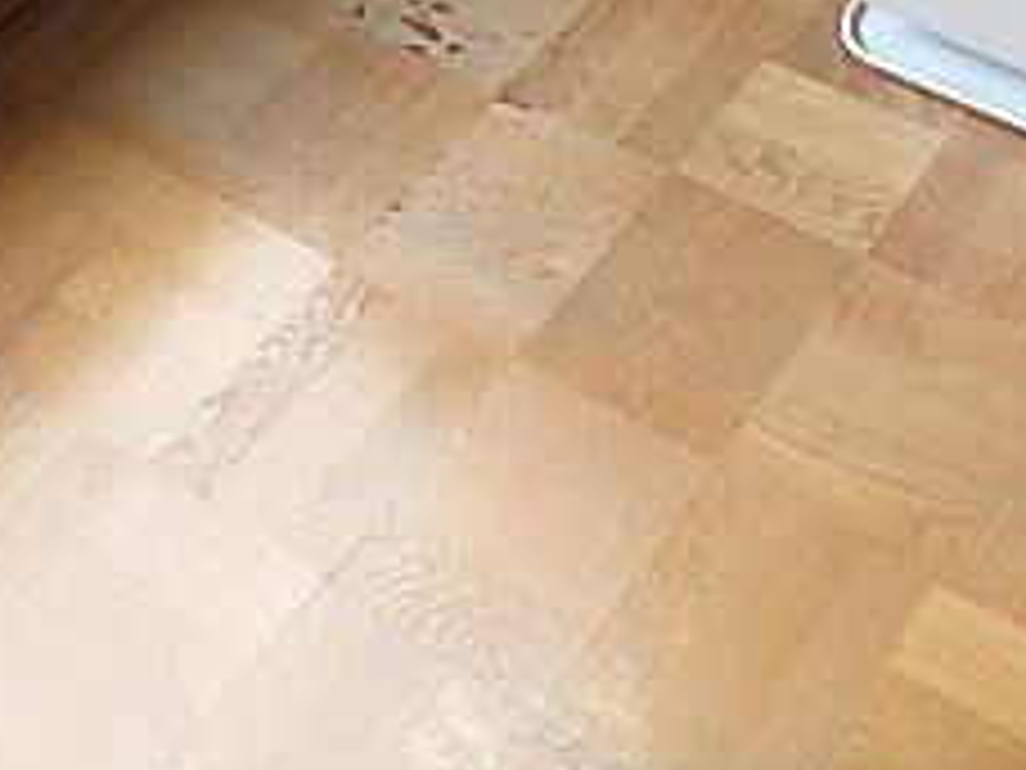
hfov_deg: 28.9
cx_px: 1192
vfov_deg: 22.1
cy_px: -257
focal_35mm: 59
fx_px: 1749
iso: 200
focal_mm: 3.7
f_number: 3.5
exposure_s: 1/50
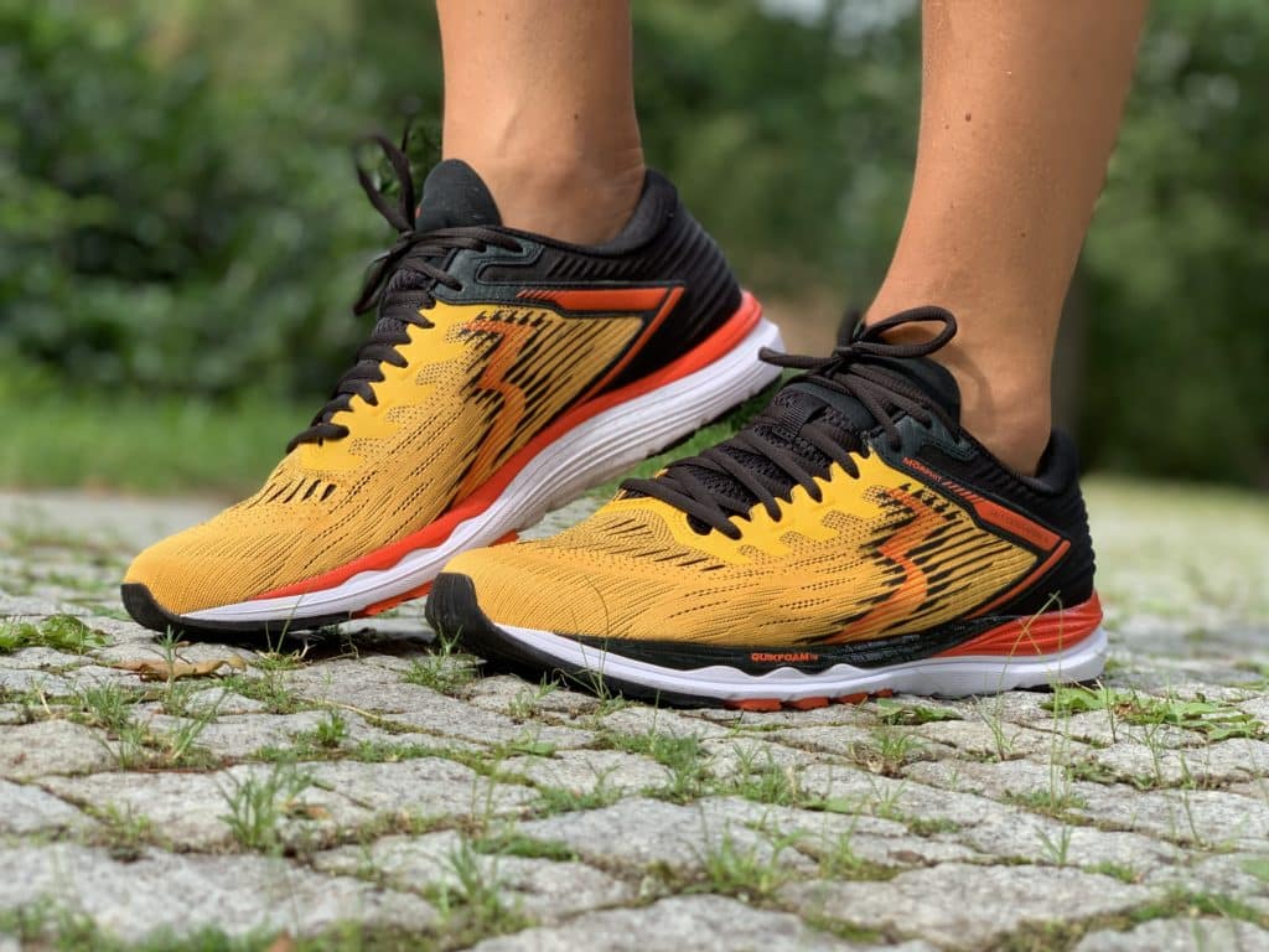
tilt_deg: +1.2
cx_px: 634
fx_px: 1906
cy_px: 476
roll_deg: -6.7
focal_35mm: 52
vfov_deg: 28.0
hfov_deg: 36.8
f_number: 2.4
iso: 16
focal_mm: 6
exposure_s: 1/277
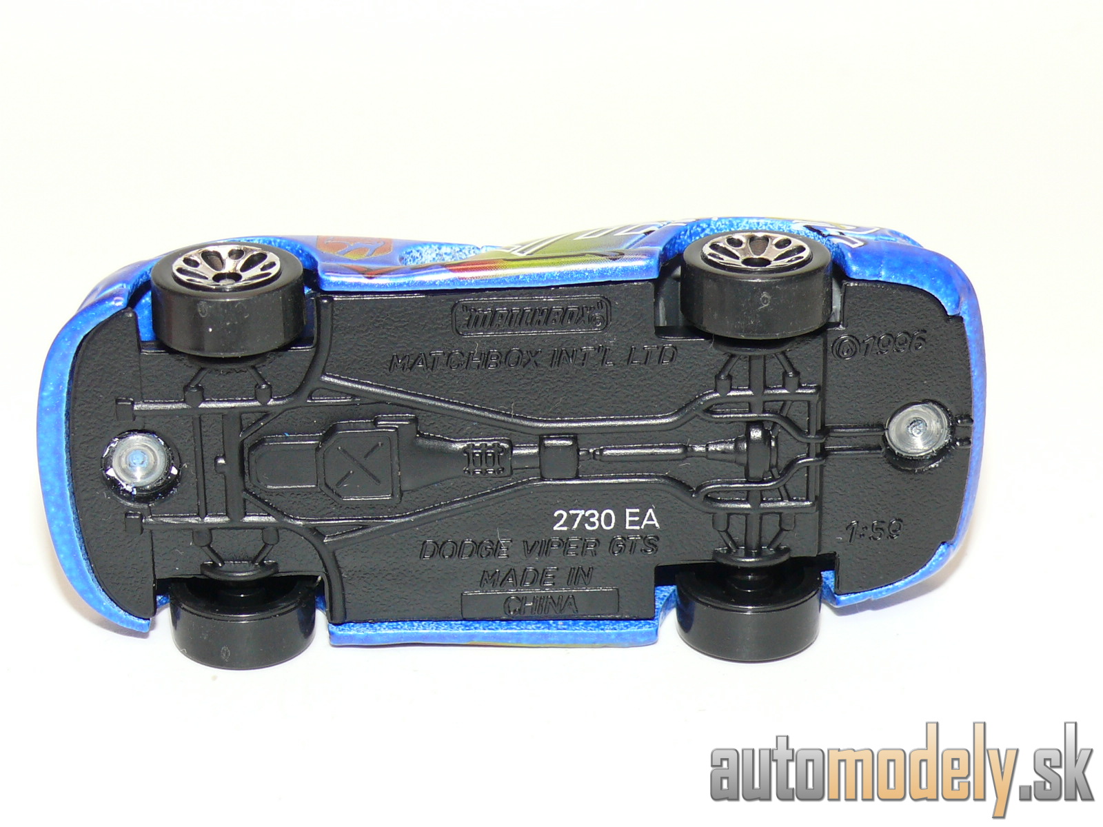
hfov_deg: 19.3
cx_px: 552
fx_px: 3250
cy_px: 414
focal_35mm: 102
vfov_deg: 14.5
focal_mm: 13.3
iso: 100
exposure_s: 1/30
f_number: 4
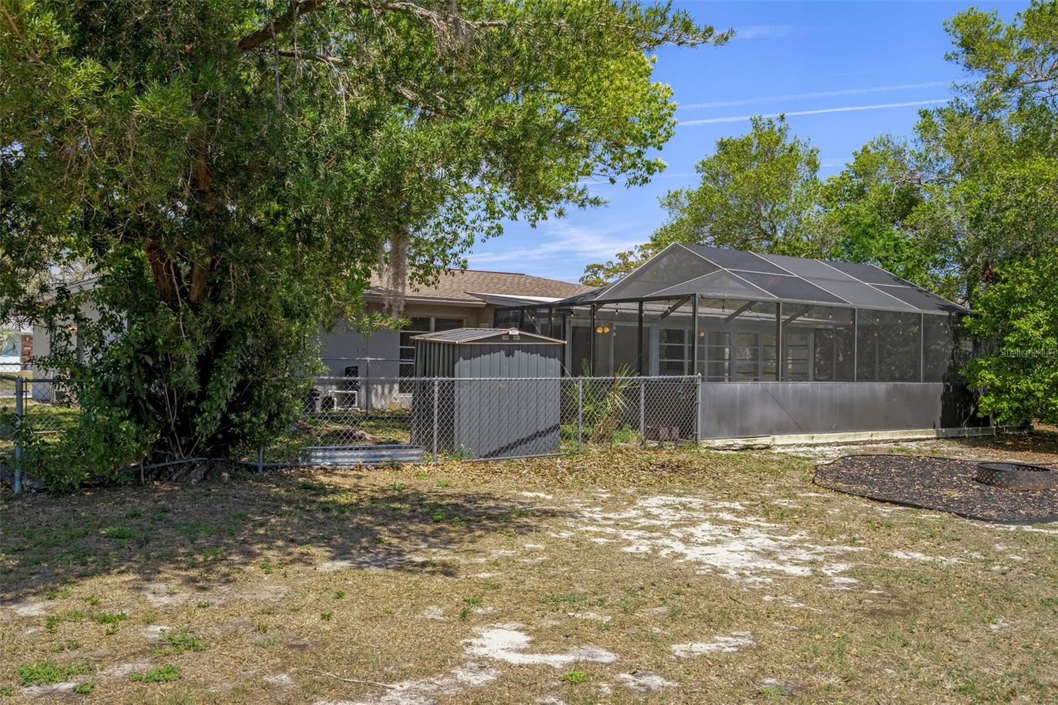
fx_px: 970
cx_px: 529
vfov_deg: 40.0
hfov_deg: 57.2
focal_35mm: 33
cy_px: 352
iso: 320
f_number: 9
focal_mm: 33
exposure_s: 1/320
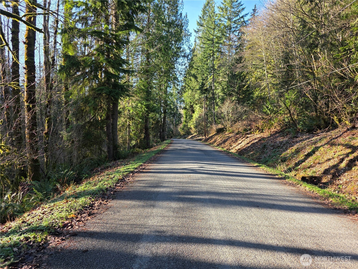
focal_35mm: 23
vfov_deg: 58.9
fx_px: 238
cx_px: 179
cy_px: 134
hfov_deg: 73.9
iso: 40
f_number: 1.7
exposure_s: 1/359
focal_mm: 6.3
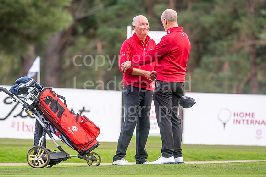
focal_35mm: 450
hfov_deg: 4.6
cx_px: 133
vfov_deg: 3.1
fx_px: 3323
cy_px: 88
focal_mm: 300
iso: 400
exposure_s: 1/1000
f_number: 4.5
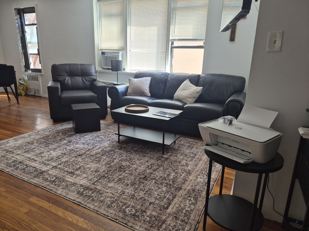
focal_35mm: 23
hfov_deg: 73.9
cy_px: 116
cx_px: 154
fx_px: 205
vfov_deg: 58.9
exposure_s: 1/180
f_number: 1.8
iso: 200
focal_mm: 5.4
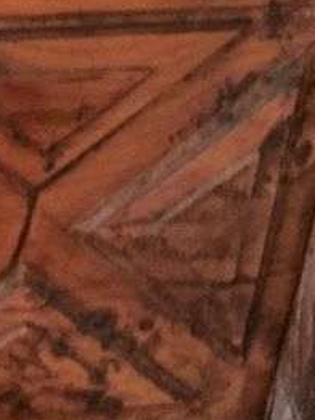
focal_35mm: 111
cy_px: 208
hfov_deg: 11.9
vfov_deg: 17.7
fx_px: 1346
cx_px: -309
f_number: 1.8
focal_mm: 3
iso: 500
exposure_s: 1/15
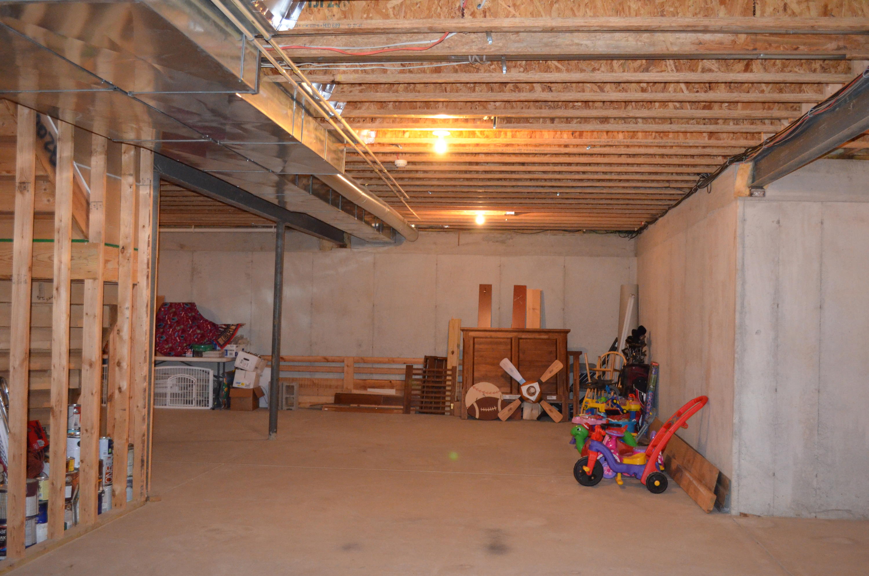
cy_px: 288
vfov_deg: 36.7
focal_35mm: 36
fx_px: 867
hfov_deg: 53.2
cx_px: 434
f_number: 4
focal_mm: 24
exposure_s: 1/60
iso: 3200
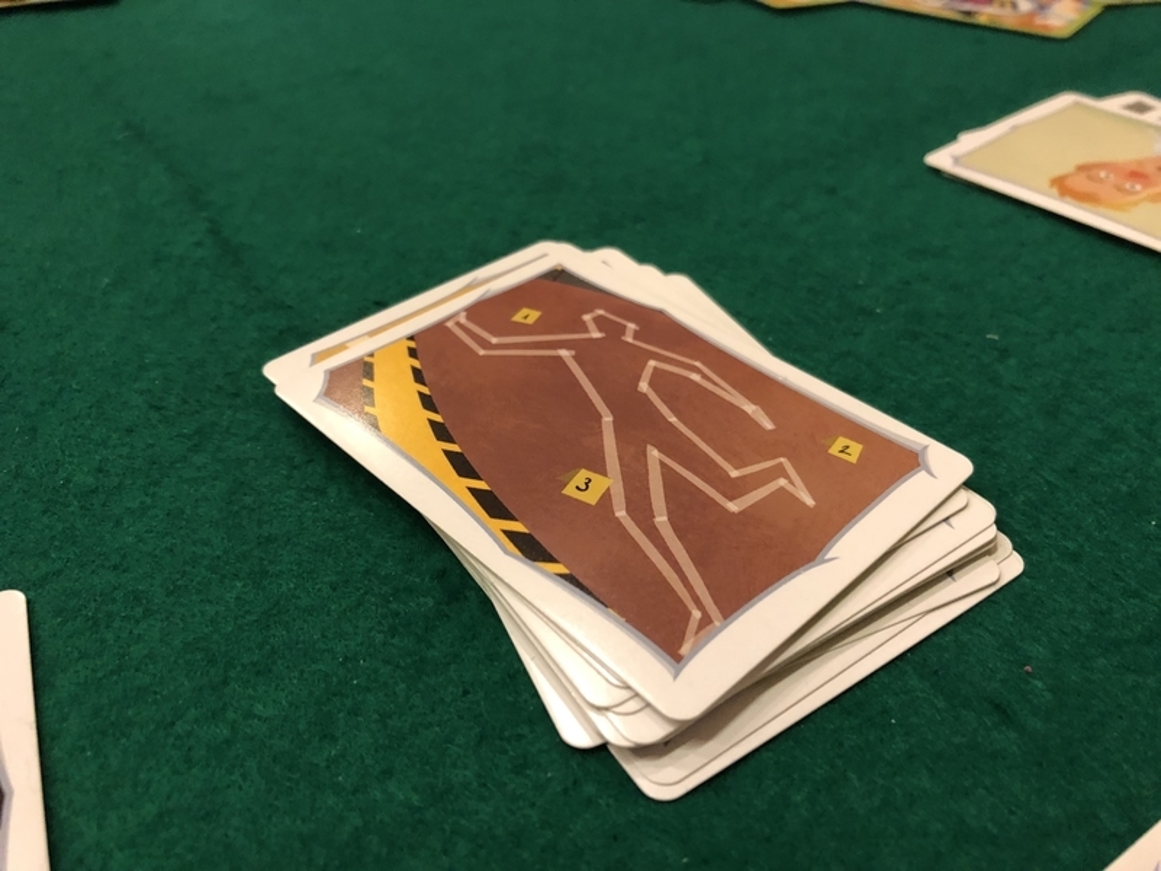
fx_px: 939
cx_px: 580
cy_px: 436
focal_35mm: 28
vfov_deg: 49.7
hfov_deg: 63.4
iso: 100
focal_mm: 3.99
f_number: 1.8
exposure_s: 1/13
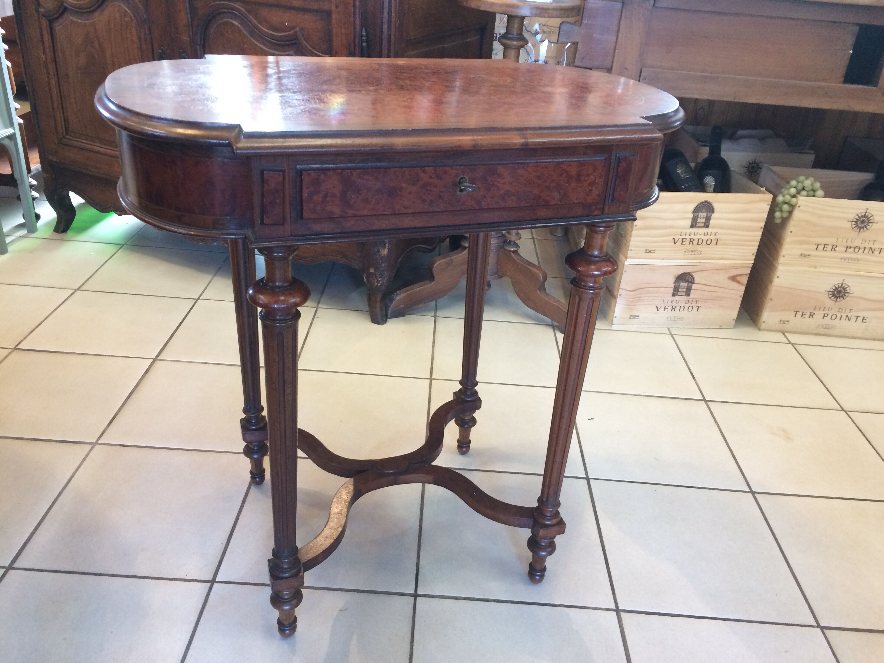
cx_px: 442
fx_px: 741
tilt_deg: -30.0
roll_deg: -2.0
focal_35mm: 29
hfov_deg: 61.7
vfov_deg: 48.2
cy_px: 332
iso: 200
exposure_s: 1/33
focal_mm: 4.15
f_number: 2.2
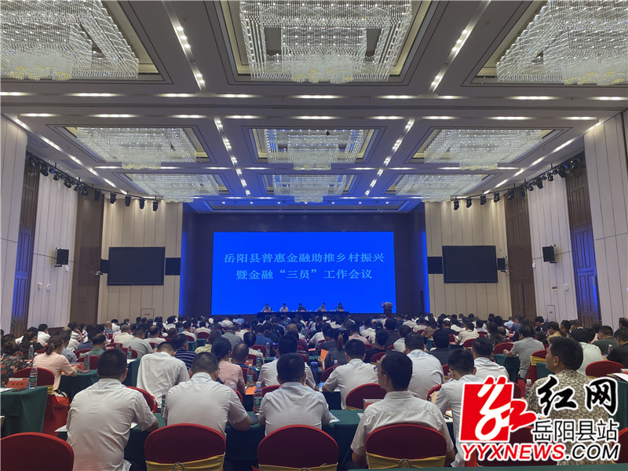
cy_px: 236
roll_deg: +0.4
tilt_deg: +9.3
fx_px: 472
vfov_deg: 53.1
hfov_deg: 67.3
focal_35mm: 26
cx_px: 314
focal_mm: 4.25
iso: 50
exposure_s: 1/120
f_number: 1.8
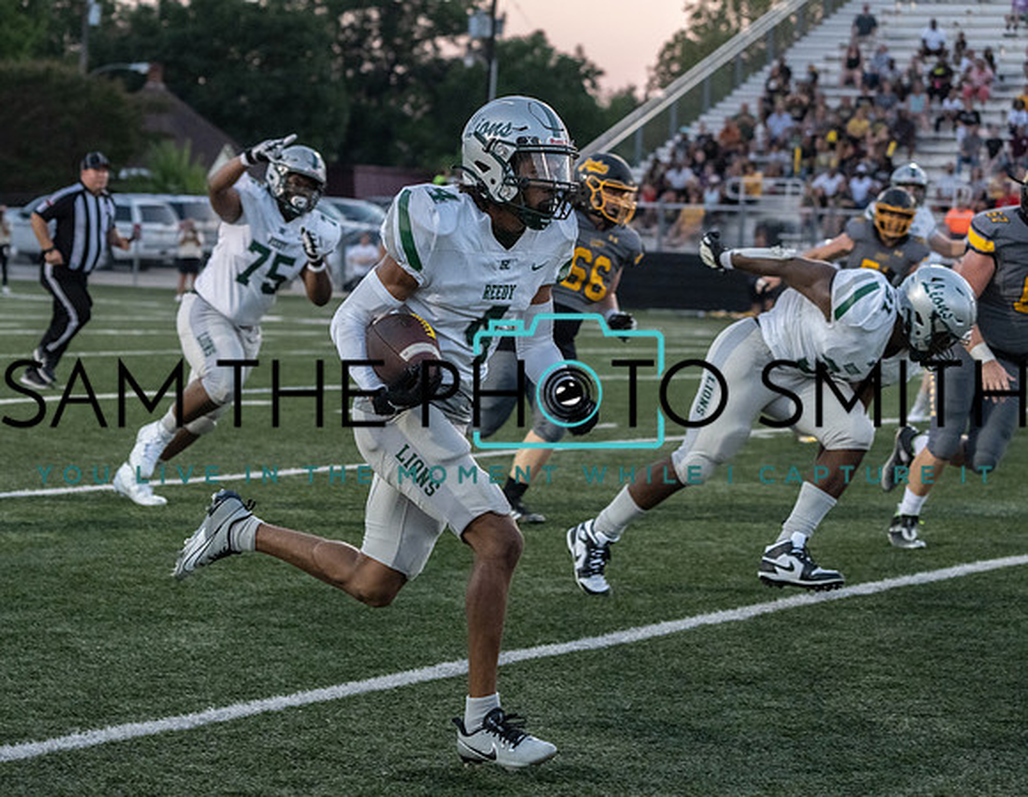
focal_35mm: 110
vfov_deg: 13.7
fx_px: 3321
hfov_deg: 17.6
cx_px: 430
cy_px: 398
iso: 5000
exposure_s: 1/1000
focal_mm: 100
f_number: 5.6
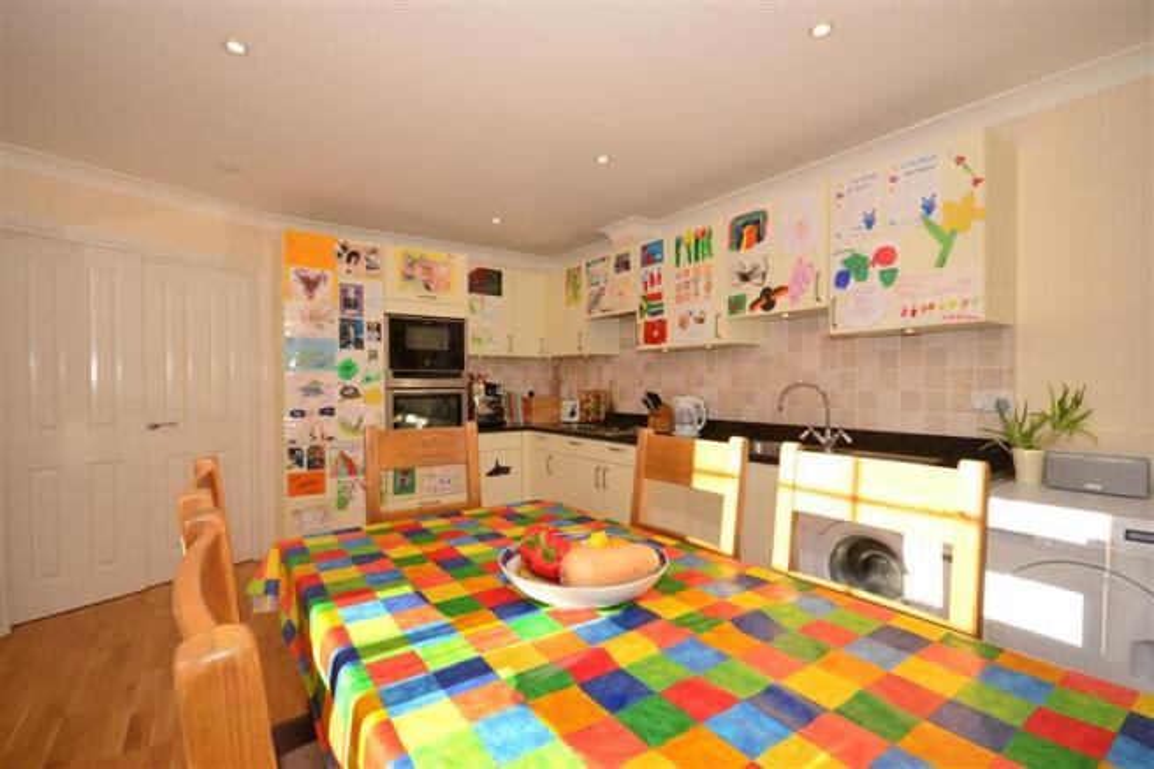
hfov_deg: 95.0
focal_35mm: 16
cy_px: 384
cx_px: 577
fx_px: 529
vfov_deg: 72.0
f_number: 7.1
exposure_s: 1/160
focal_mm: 11
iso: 400
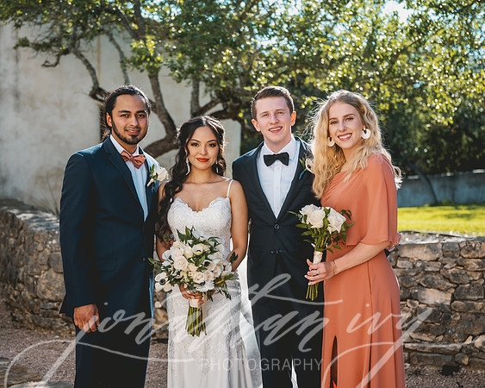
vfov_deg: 28.6
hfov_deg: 35.4
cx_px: 242
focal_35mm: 53
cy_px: 194
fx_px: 760
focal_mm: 47
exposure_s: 1/800
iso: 80
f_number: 2.8
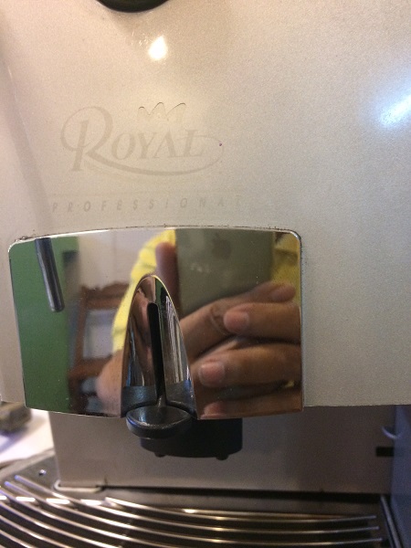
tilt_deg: -15.9
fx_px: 459
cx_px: 206
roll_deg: +5.9
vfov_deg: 61.7
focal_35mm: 29
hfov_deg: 48.2
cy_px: 274
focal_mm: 4.15
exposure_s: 1/33
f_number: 2.2
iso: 250
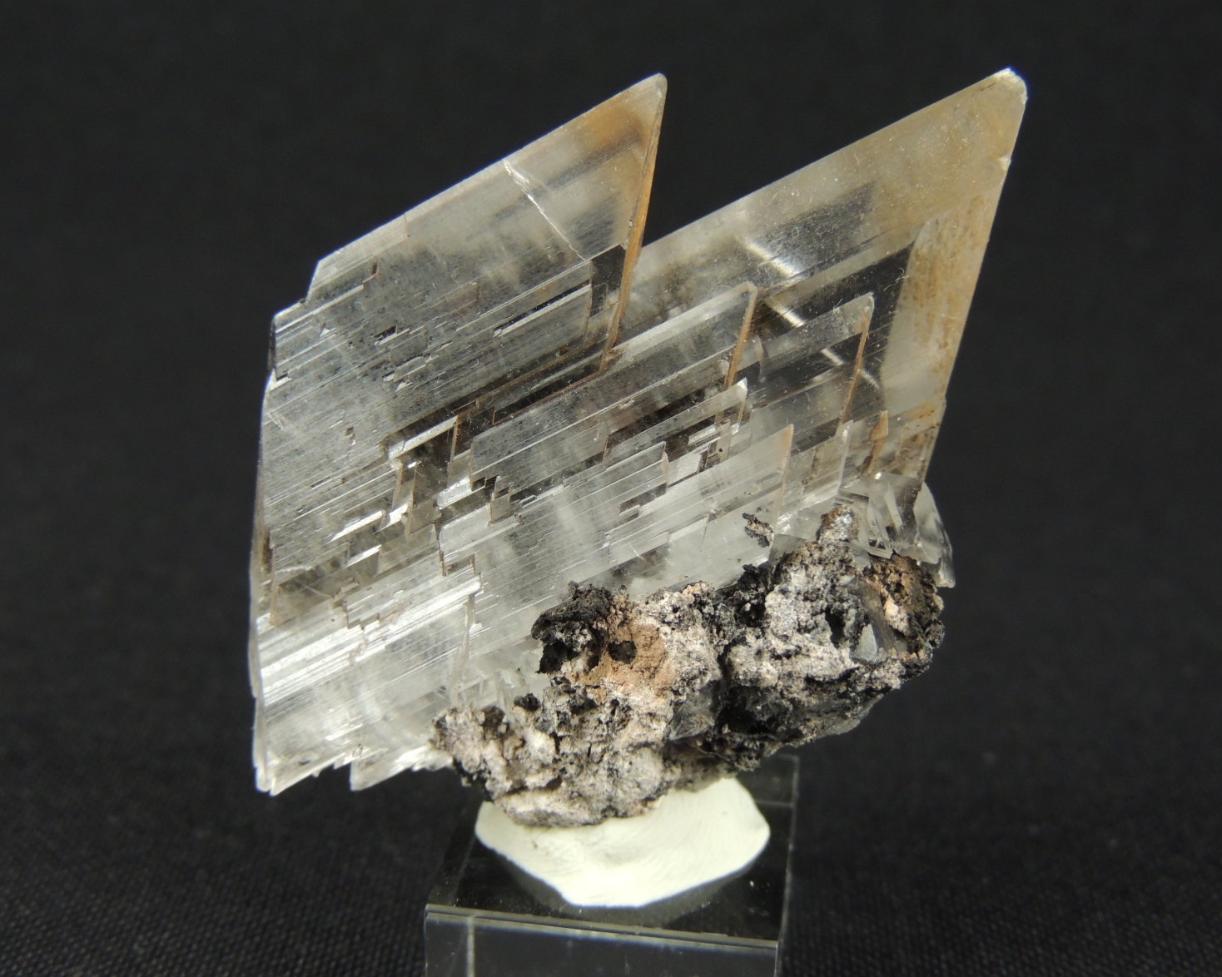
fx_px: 1808
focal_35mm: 50
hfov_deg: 37.3
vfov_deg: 30.2
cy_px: 496
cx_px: 592
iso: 360
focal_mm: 8.3
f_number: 3.5
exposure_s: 1/250
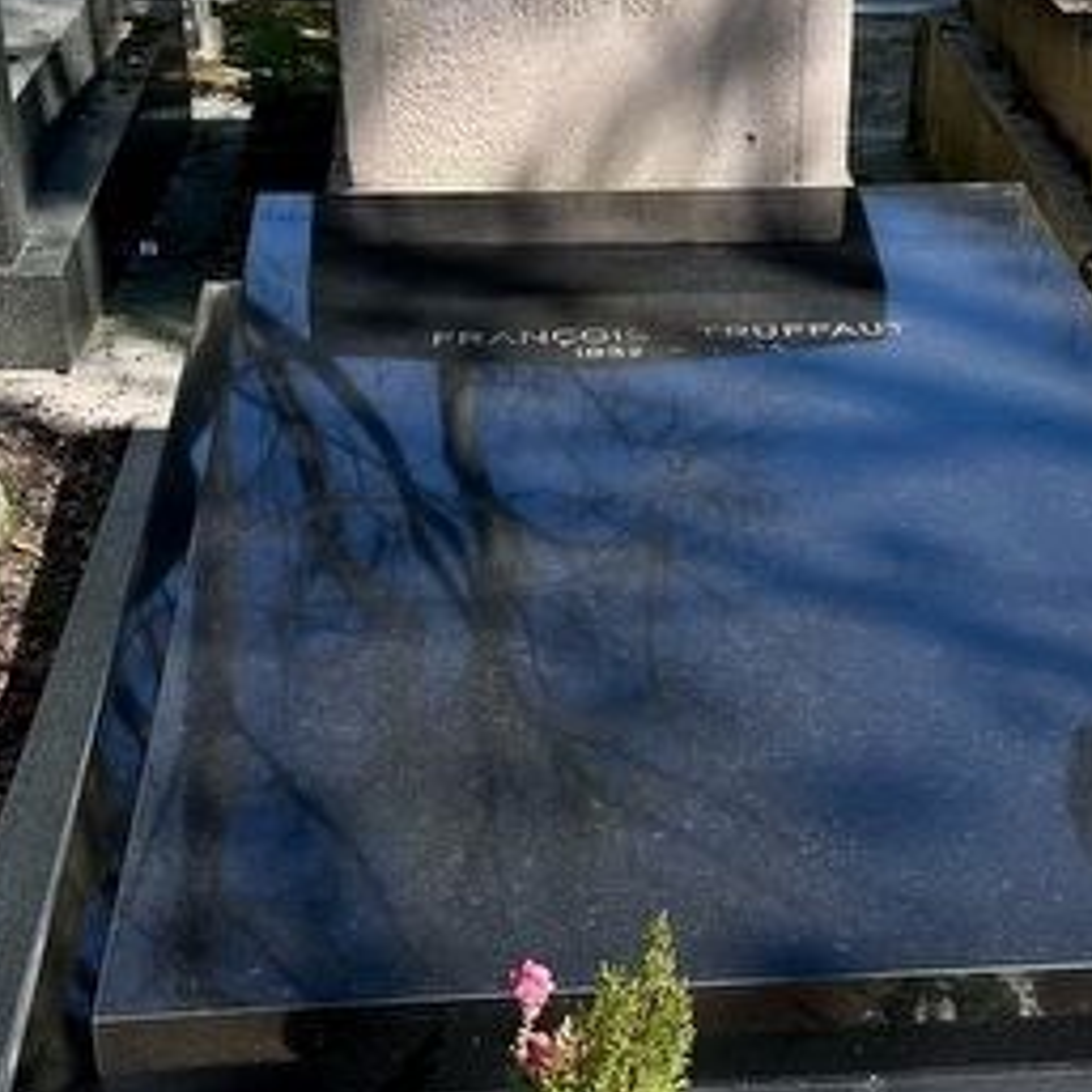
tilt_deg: -26.1
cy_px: 561
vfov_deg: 26.1
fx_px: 2356
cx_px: 748
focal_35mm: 66
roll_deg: -2.5
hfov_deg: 25.9
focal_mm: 6.86
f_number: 1.78
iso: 80
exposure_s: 1/2028
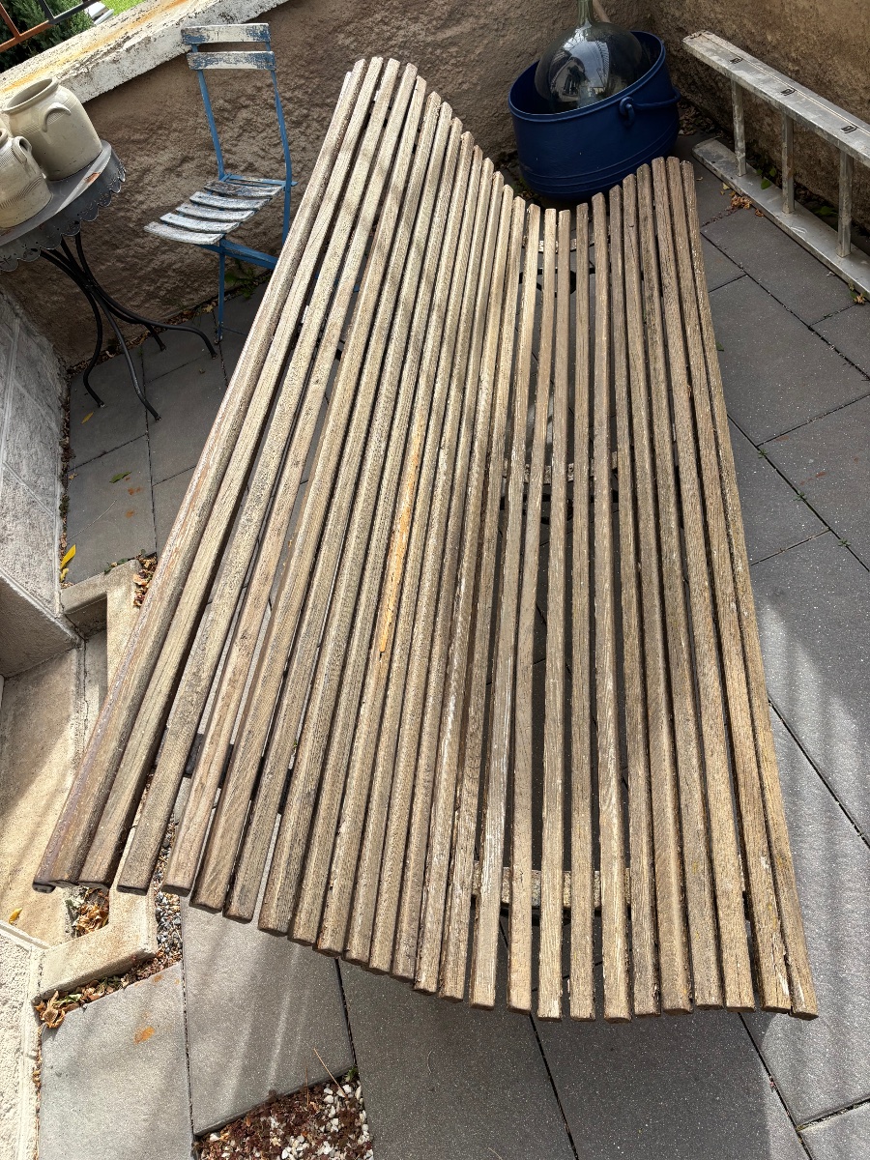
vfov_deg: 67.3
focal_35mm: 26
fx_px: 871
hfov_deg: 53.1
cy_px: 580
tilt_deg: -47.3
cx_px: 435
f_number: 1.6
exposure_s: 1/1058
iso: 50
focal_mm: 5.96
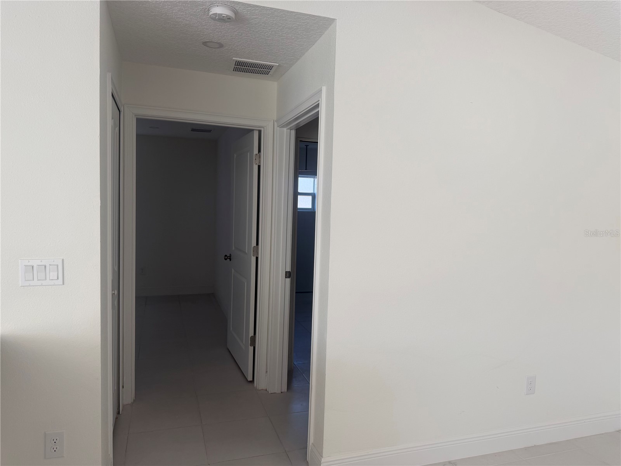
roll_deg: -2.1
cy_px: 233
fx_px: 431
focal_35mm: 24
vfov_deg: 56.8
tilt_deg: -3.1
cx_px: 310
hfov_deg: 71.6
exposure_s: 1/121
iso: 80
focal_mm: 6.76
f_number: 1.78
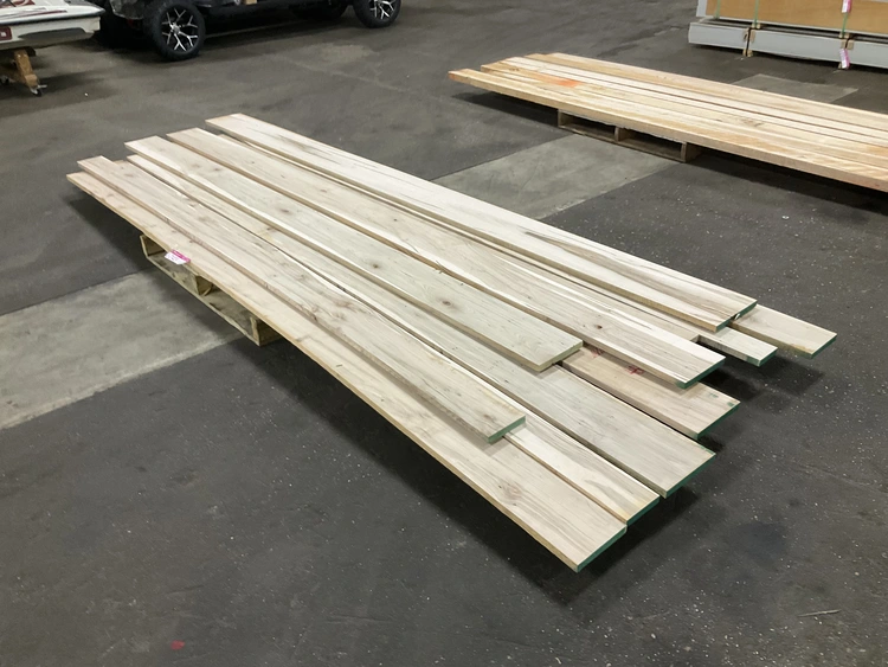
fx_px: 744
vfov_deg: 48.3
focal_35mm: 29
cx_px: 444
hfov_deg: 61.6
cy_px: 334
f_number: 1.8
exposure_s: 1/60
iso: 125
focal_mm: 3
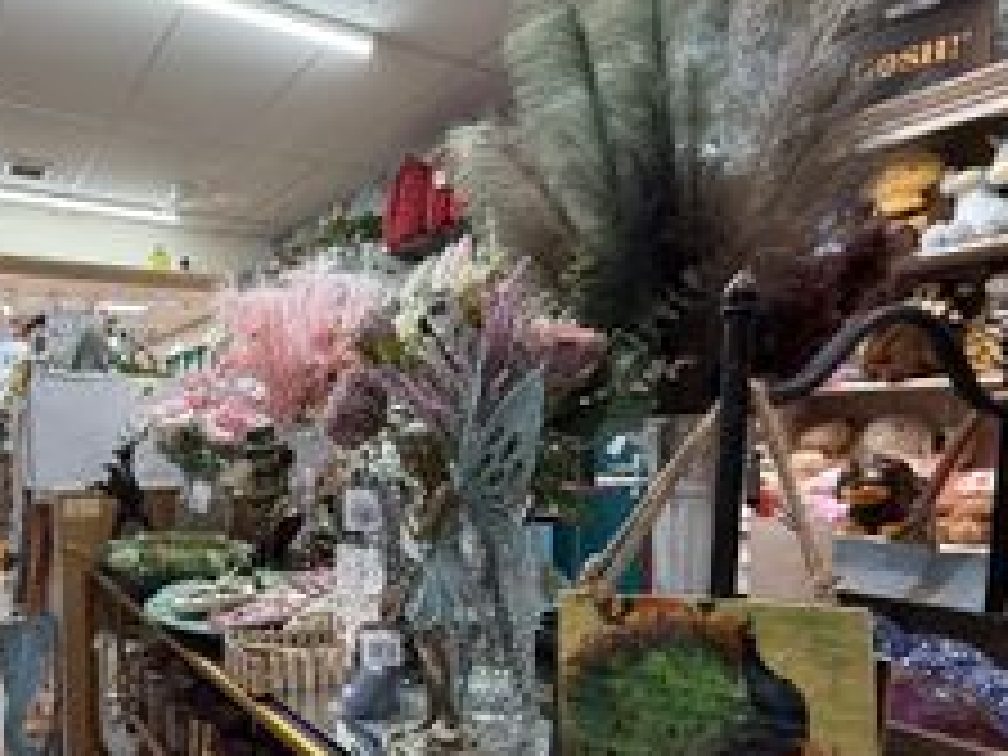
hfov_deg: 66.4
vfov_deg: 53.9
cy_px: 495
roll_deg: +0.4
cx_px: 292
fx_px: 728
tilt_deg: -4.9
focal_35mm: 25
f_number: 2.2
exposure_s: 1/100
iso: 160
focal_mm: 2.22
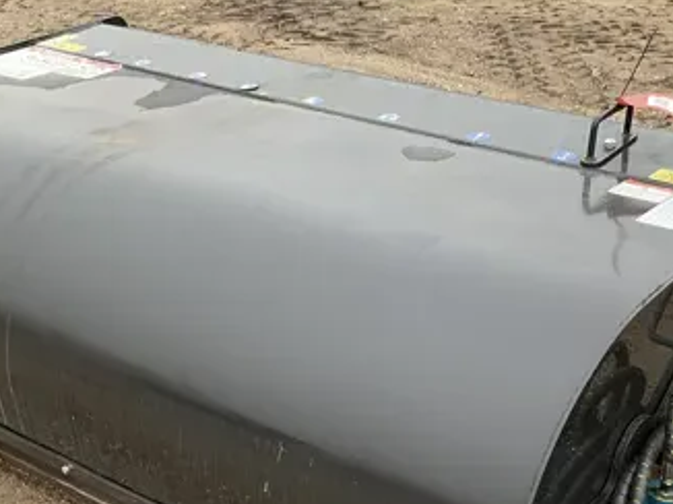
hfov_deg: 33.8
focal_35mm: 57
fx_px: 1107
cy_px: 436
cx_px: 376
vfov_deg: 25.0
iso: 25
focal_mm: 3
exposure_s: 1/287
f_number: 1.8
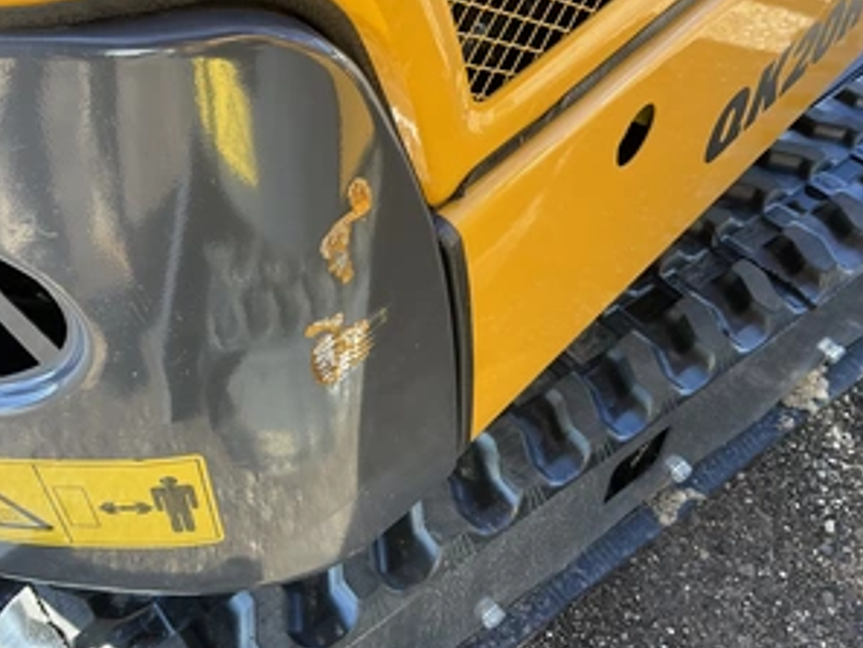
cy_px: 285
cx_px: 334
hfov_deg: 47.5
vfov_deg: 36.8
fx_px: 973
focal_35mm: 39
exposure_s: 1/122
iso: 25
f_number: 1.8
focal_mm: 3
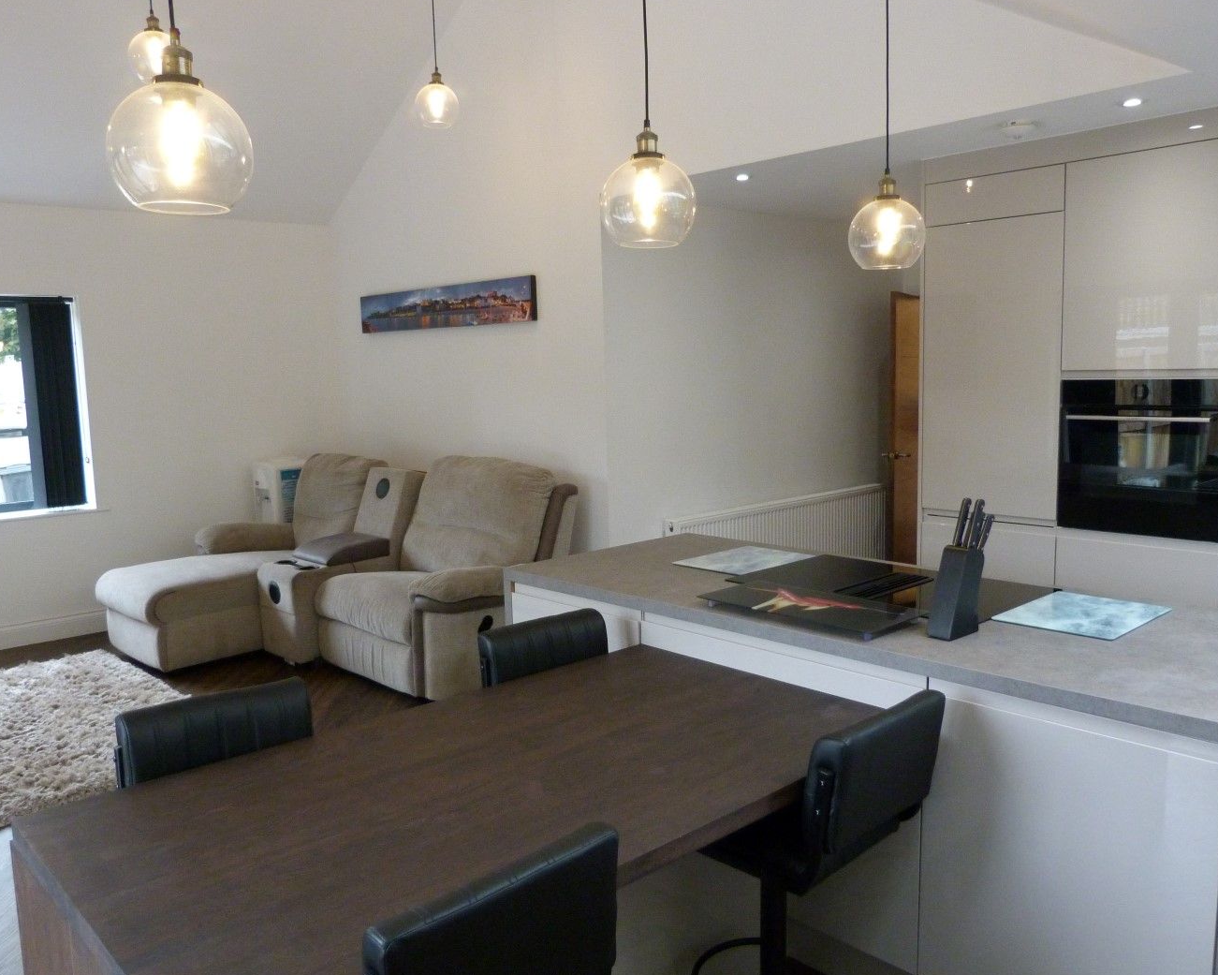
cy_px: 497
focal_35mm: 27
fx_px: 973
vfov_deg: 53.2
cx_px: 603
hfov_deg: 64.1
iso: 320
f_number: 2.8
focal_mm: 4.5
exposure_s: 1/60
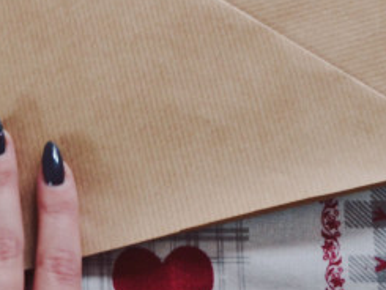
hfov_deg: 17.4
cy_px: -125
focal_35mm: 113
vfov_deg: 12.6
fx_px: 1261
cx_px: 148
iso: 640
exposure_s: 1/15
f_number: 3.8
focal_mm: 24
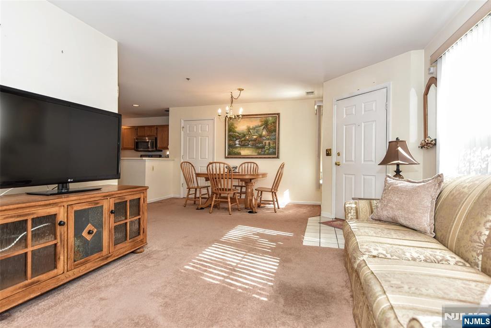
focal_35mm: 19
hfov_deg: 86.9
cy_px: 164
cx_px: 246
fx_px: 259
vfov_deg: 64.6
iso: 800
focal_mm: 19
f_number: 5
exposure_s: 1/100
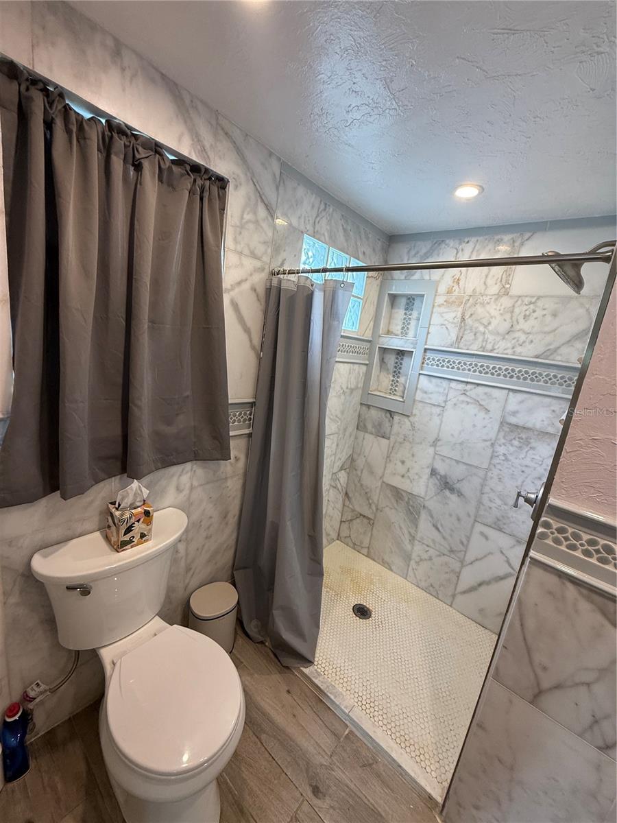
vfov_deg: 102.1
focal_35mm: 14
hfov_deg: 85.7
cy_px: 412
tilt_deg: -12.2
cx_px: 308
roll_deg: -8.2
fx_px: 333
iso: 200
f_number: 2.2
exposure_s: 1/120
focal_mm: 2.22
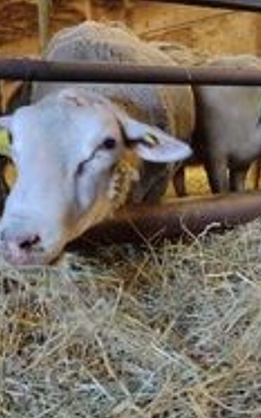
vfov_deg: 40.3
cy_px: 223
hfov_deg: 25.8
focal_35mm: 50
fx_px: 569
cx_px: 101
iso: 640
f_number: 1.8
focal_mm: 4.22
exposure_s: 1/20
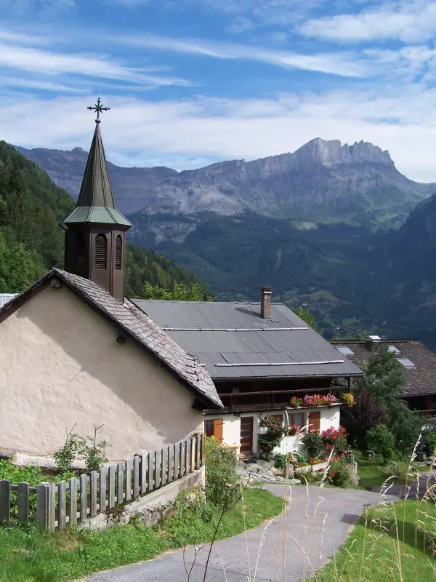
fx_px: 638
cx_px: 218
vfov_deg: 49.0
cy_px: 291
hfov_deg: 37.7
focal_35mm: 38
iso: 80
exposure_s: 1/640
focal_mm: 6.3
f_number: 4
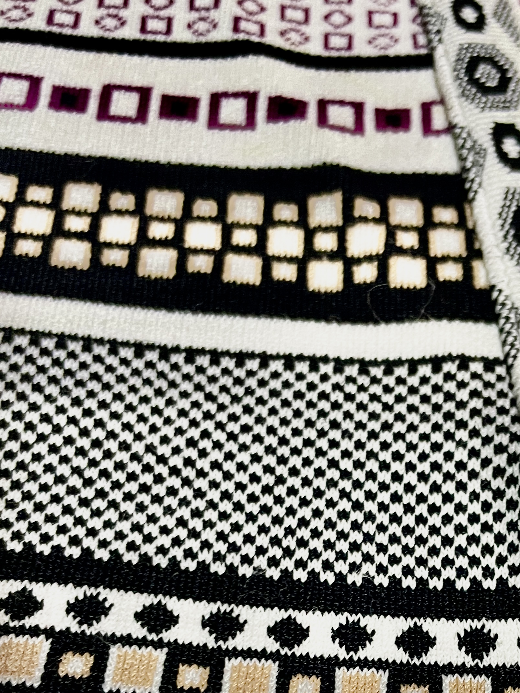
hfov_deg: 29.1
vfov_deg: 36.6
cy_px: 617
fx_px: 981
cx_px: 407
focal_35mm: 49
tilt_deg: -63.0
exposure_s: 1/33
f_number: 1.6
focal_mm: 4.2
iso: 320
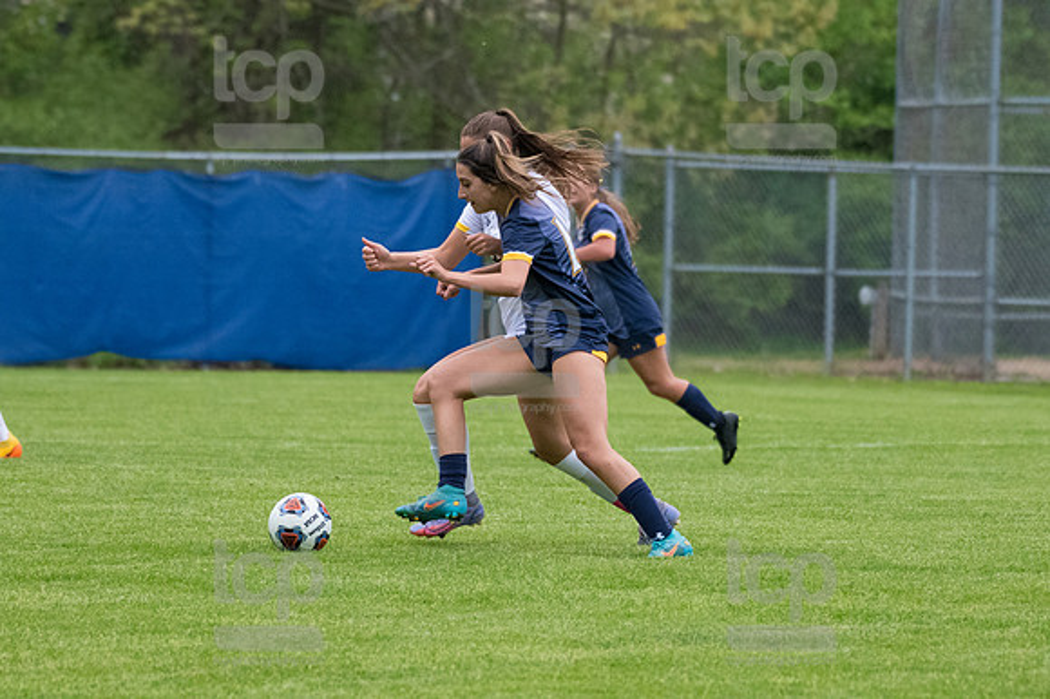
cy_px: 350
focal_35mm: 405
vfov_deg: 3.4
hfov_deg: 5.1
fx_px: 11805
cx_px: 525
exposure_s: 1/1600
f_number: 5.6
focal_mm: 270
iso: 4000
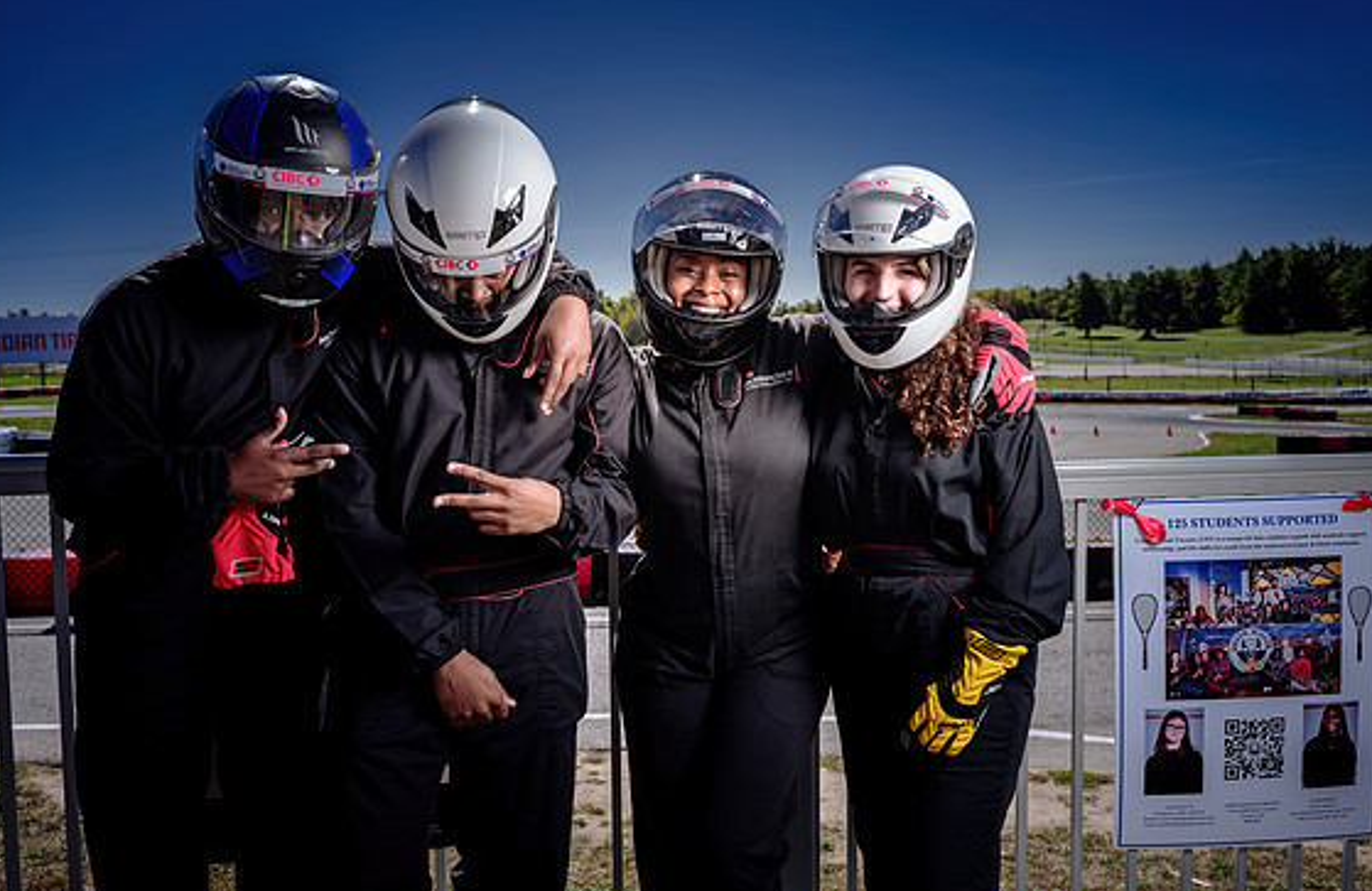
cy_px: 448
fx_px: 1361
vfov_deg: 36.2
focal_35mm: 36
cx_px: 734
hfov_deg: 53.5
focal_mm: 32
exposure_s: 1/200
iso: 64
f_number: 7.1
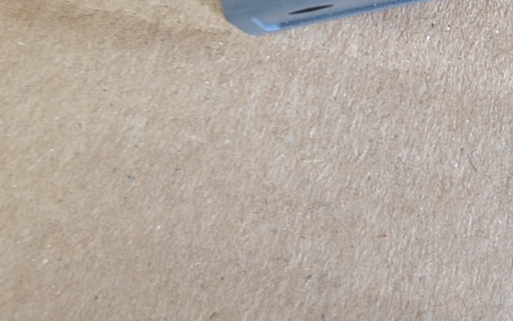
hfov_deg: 20.3
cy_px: -200
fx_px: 1398
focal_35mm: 100
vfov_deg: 12.3
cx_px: 486
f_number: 1.68
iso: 129
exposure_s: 1/33.3
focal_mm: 6.9
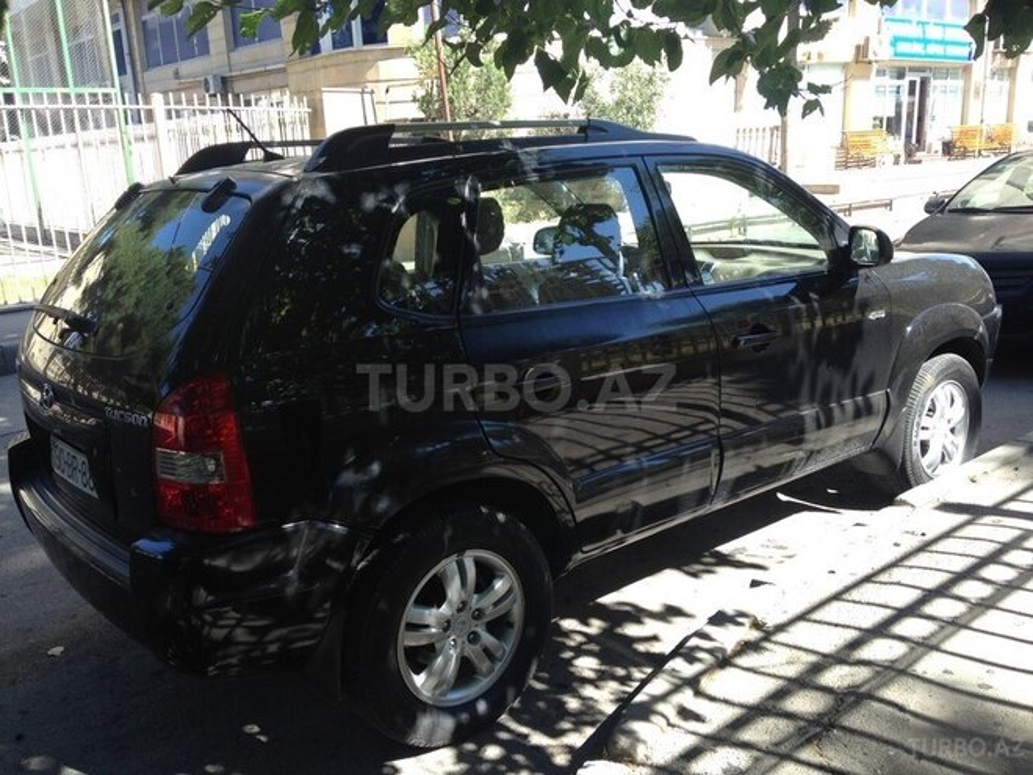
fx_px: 985
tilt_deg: -14.0
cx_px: 516
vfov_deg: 42.9
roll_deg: +3.0
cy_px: 388
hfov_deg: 55.4
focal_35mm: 33
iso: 50
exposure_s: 1/246
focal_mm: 4.12
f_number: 2.4
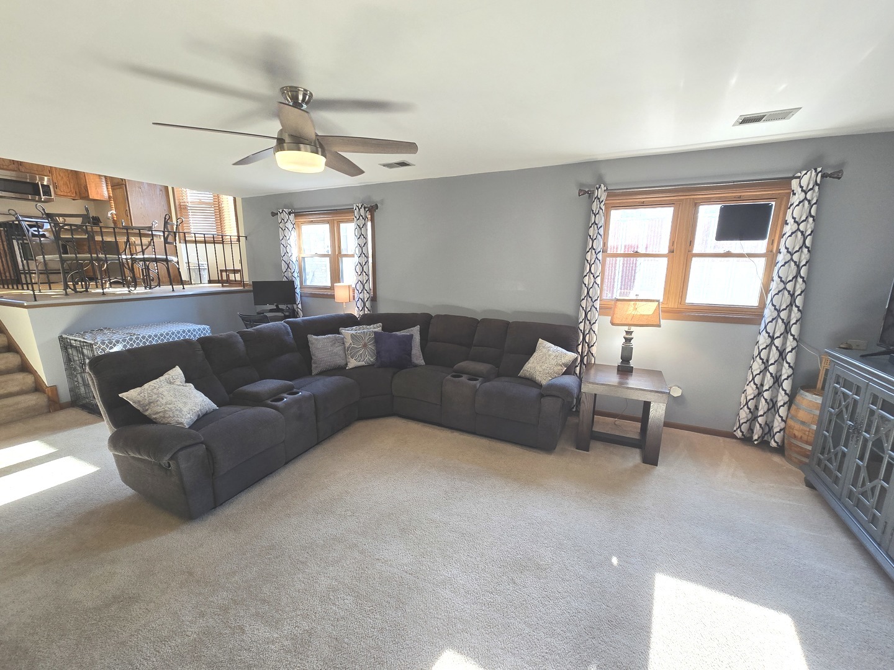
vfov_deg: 89.9
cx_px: 447
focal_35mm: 13
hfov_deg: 106.2
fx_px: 336
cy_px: 335
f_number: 2.2
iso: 80
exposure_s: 1/60
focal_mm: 2.2
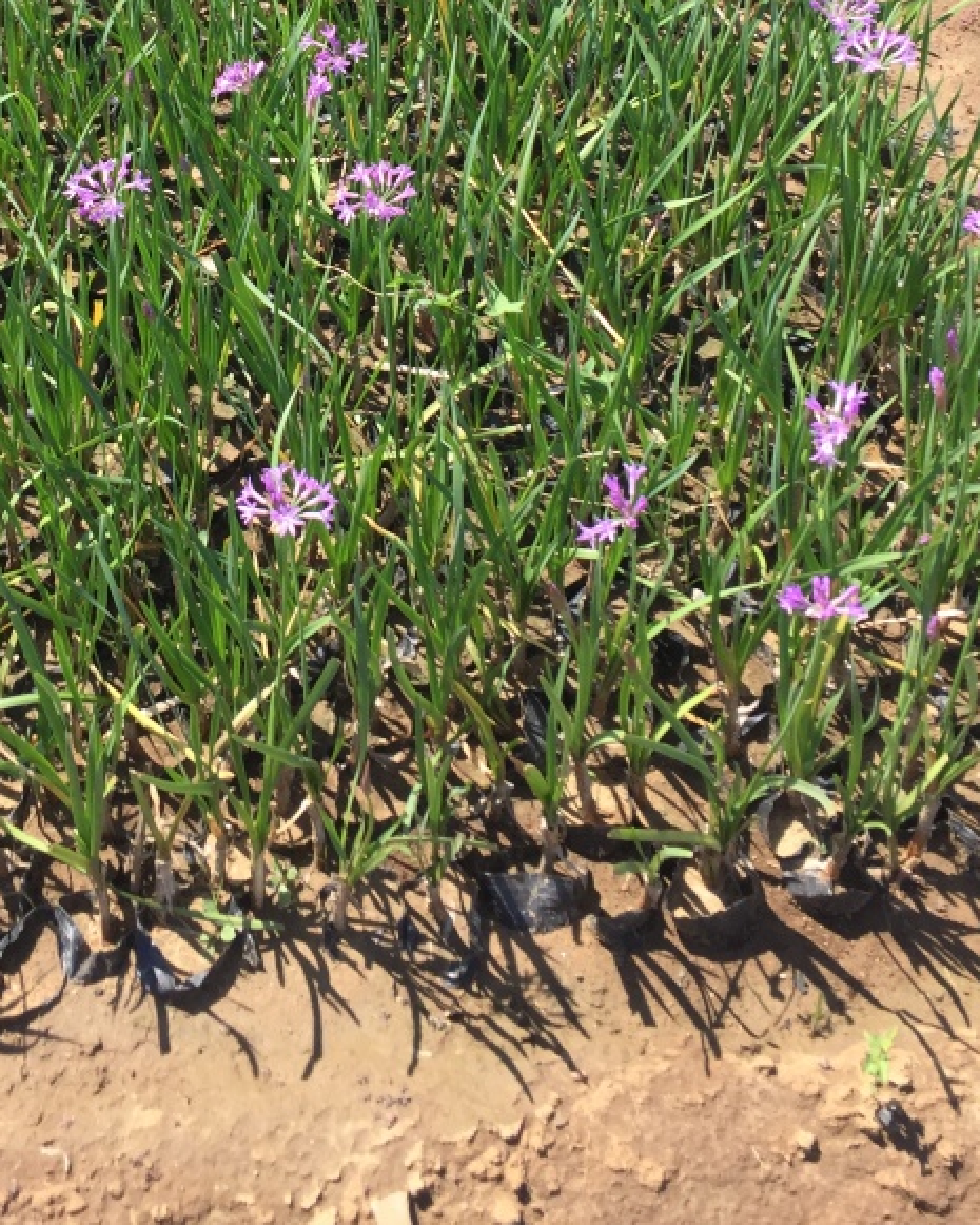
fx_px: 1885
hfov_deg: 28.9
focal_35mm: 52
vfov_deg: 33.9
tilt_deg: -34.7
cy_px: 109
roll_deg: +3.8
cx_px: 320
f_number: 2.2
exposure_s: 1/860
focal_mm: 4.15
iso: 32
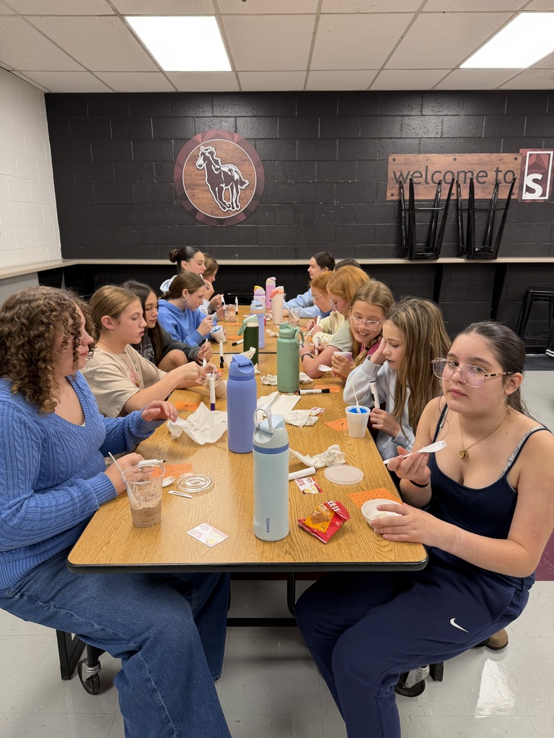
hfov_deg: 56.8
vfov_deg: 71.6
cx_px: 277
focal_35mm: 24
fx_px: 512
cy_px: 369
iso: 125
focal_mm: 6.76
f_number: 1.78
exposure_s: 1/60
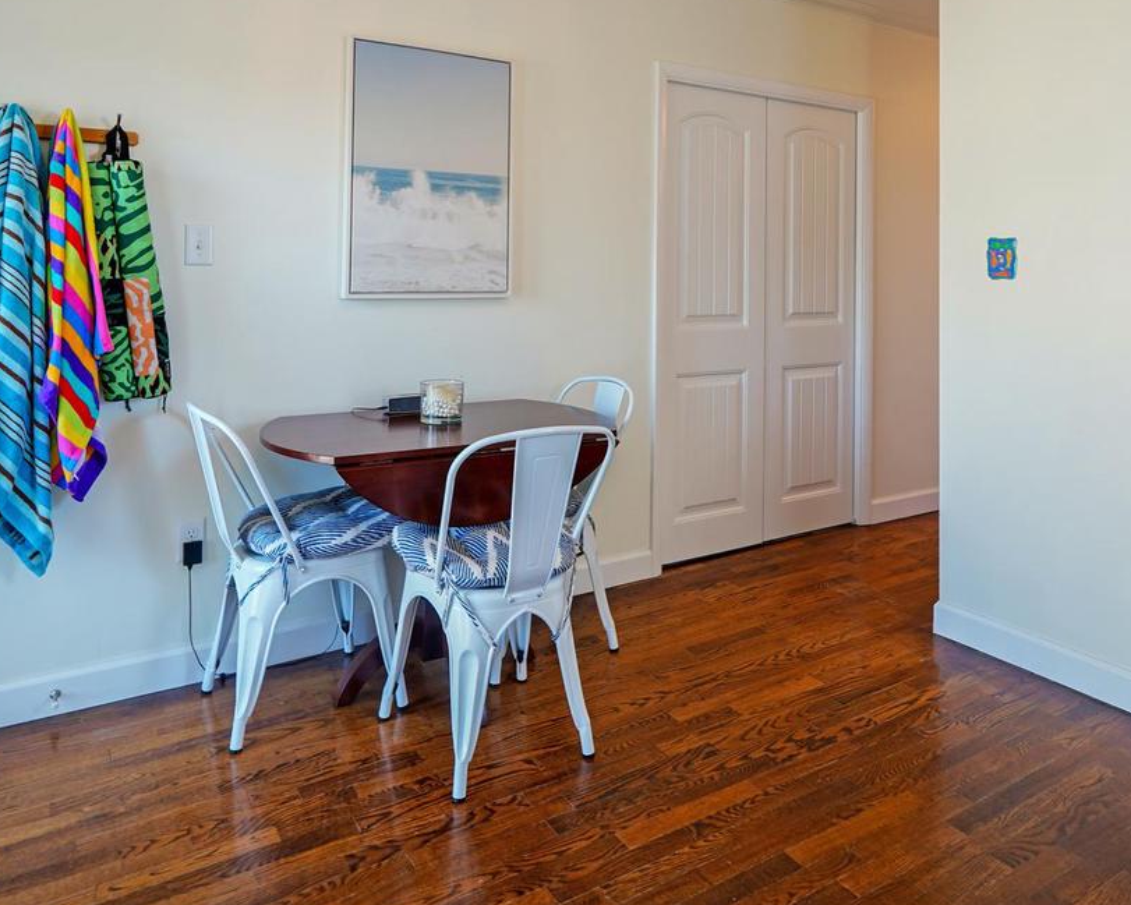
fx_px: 837
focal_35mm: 25
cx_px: 605
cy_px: 248
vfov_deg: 54.6
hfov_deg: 68.0
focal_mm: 10
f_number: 2.8
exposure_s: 1/30
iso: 100
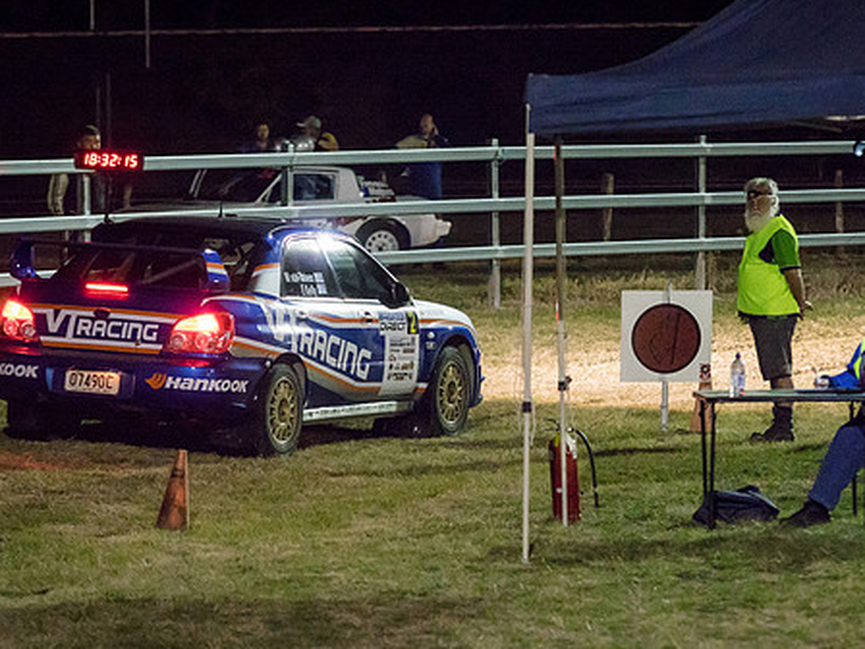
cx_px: 521
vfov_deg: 6.2
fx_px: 5972
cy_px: 363
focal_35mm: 239
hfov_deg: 8.3
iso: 6400
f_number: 3.2
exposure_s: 1/200
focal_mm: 128
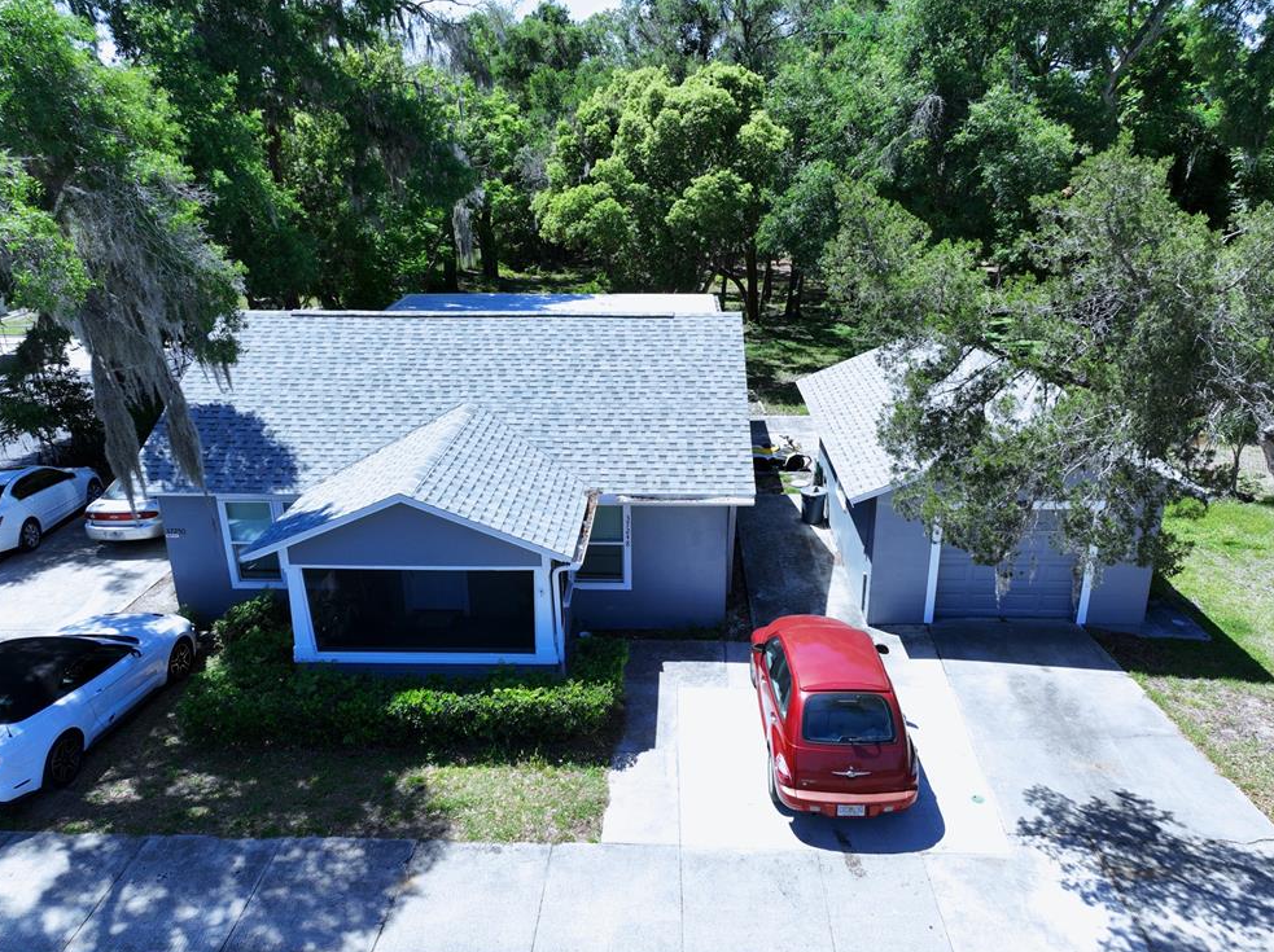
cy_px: 465
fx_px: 919
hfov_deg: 69.4
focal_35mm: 25
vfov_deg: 54.8
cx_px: 654
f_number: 3.2
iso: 100
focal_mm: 12.29
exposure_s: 1/200
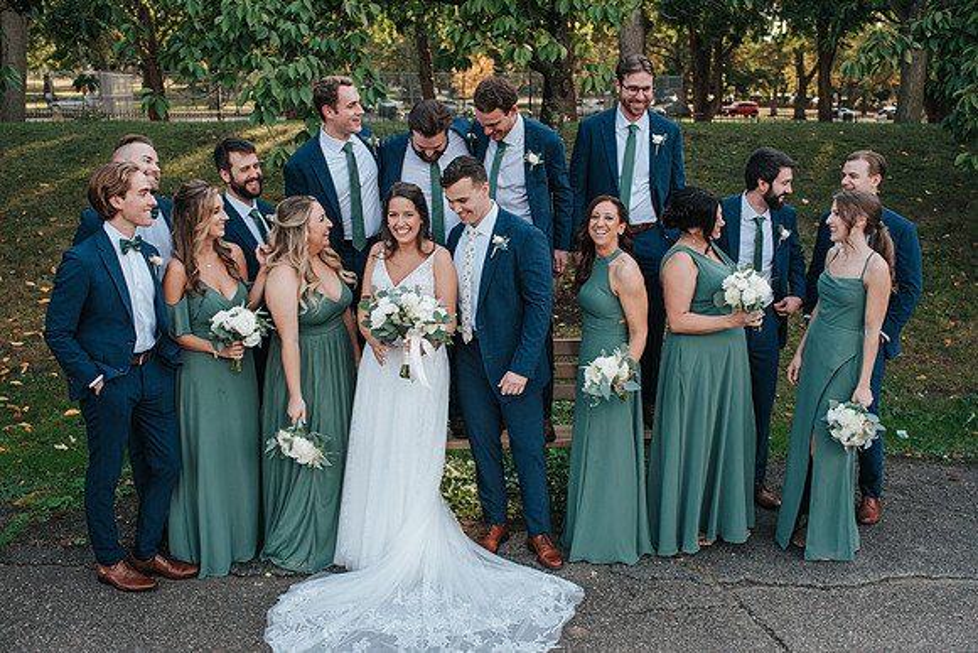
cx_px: 508
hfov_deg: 52.6
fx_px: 989
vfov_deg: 36.5
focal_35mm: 36
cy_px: 314
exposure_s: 1/1000
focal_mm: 35
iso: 1000
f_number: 4
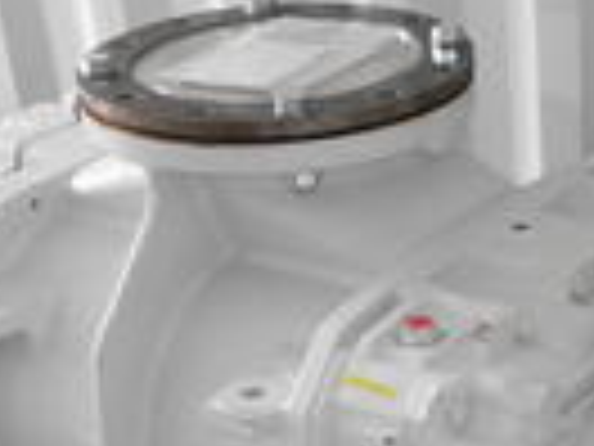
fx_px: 1562
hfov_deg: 20.6
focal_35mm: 91
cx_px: 648
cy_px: 586
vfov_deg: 15.4
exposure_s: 1/160
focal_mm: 15
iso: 3200
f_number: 5
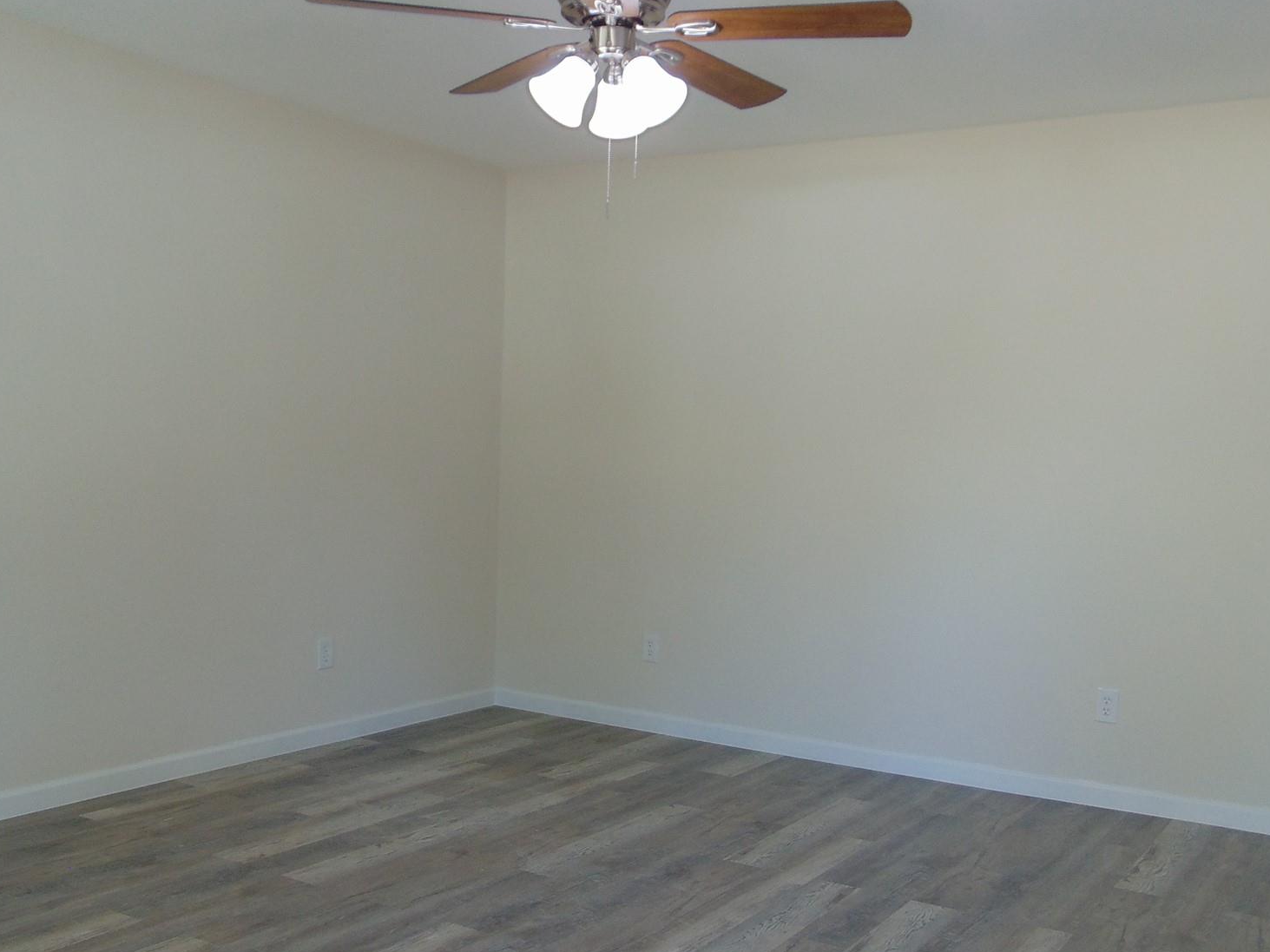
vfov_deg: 40.5
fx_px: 1284
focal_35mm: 35
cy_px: 561
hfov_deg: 52.6
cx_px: 669
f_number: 3
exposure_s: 1/40
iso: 80
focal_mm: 4.5
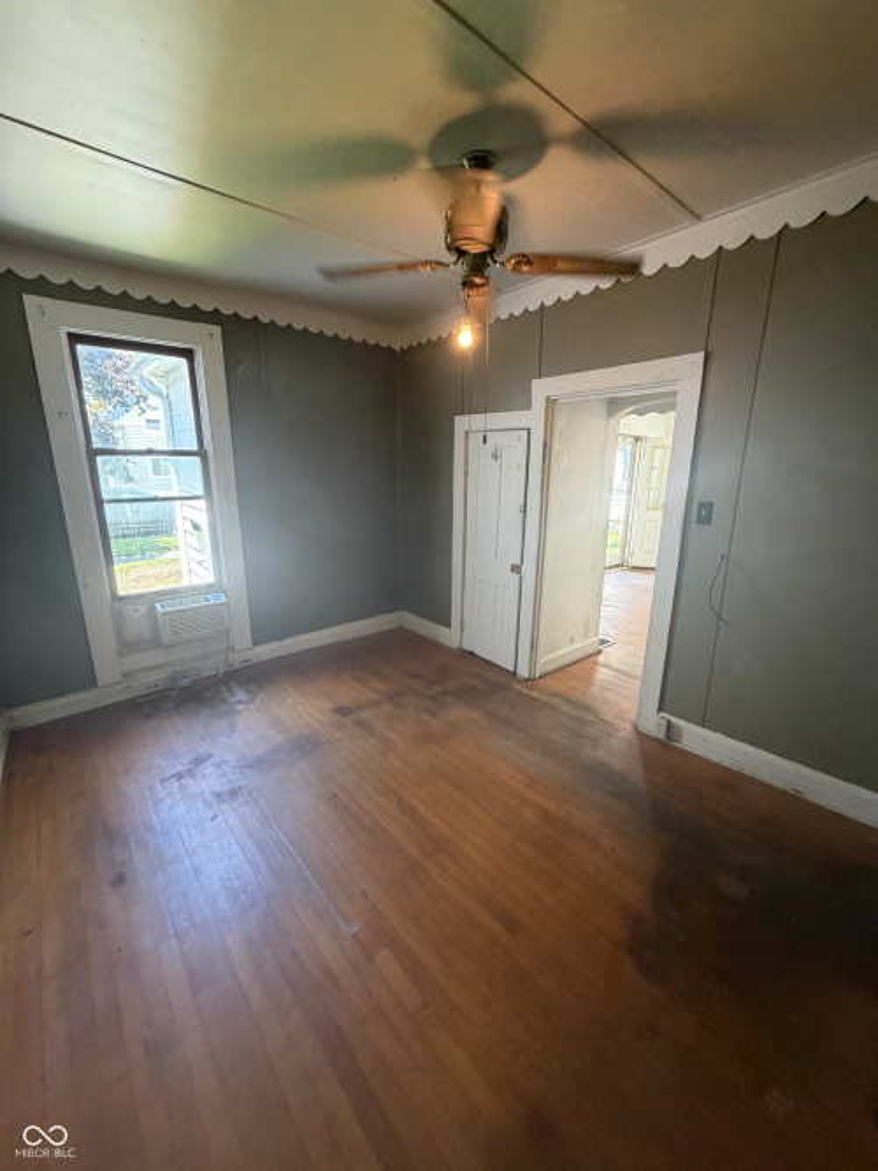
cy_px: 586
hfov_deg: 85.7
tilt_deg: -14.2
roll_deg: -0.6
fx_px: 474
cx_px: 439
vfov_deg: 102.1
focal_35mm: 14
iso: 400
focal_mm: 2.22
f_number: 2.2
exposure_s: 1/60
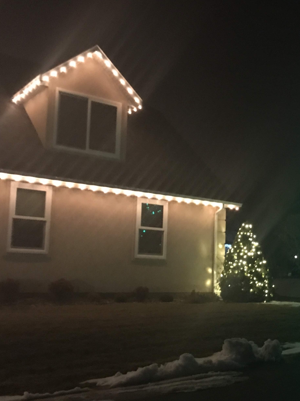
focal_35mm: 46
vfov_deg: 41.2
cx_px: 238
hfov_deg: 30.8
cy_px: 212
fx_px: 532
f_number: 1.8
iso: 100
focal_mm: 3.99
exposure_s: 1/4
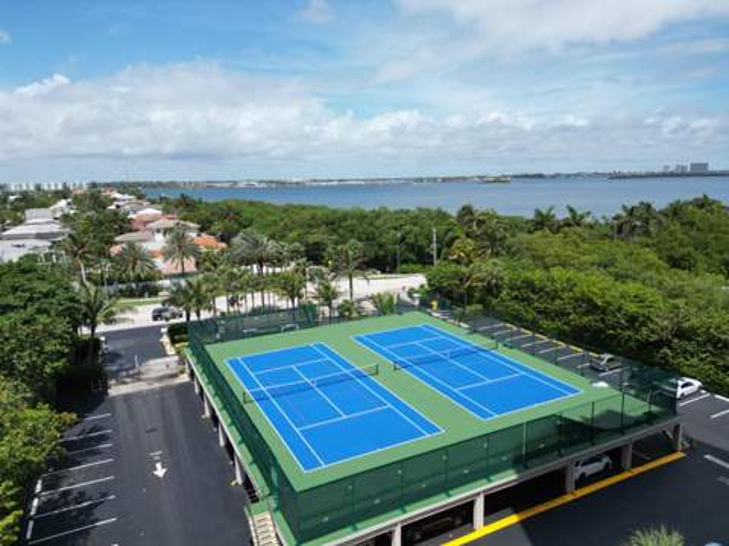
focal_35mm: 24
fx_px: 505
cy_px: 273
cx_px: 364
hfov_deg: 71.7
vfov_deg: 56.7
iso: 120
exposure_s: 1/3200
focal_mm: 6.72
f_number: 1.7
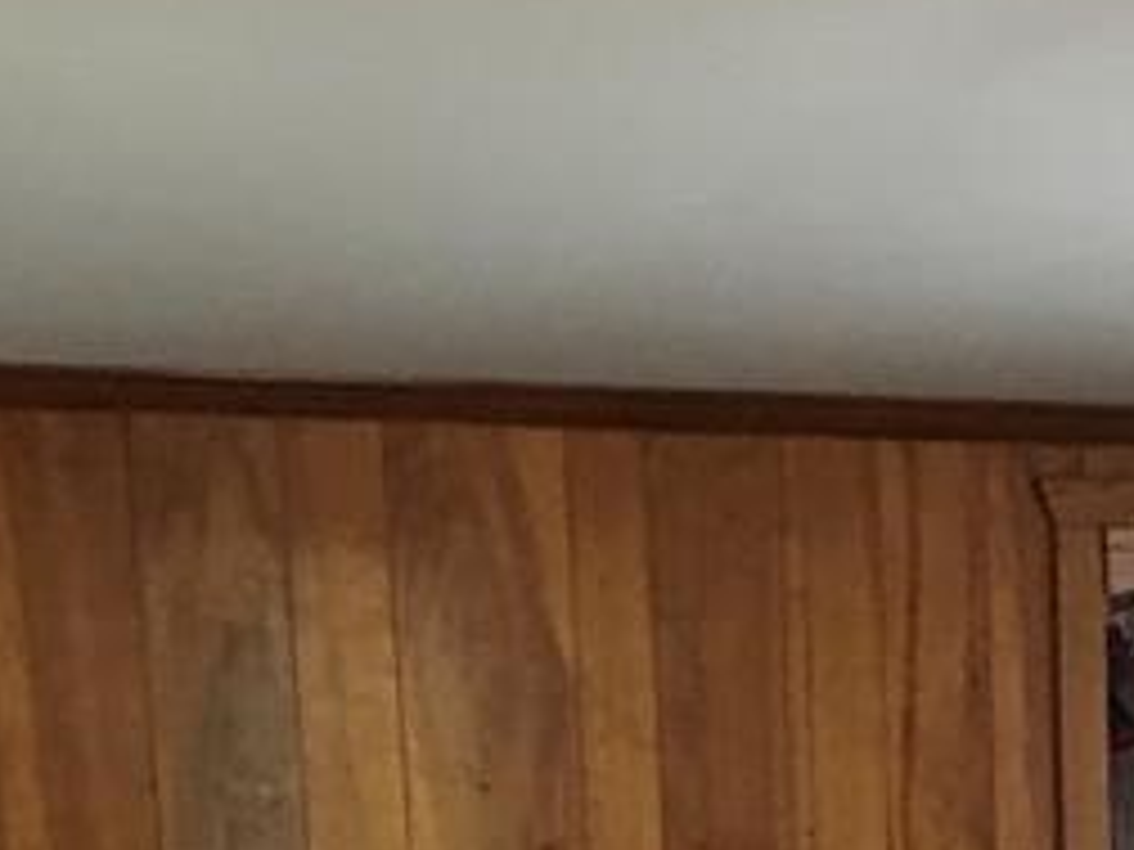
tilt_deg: -11.0
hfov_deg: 15.8
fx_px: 3866
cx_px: 1498
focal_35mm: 118
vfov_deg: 11.5
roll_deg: +0.0
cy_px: 1592
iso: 200
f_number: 2.2
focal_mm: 4.15
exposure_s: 1/30
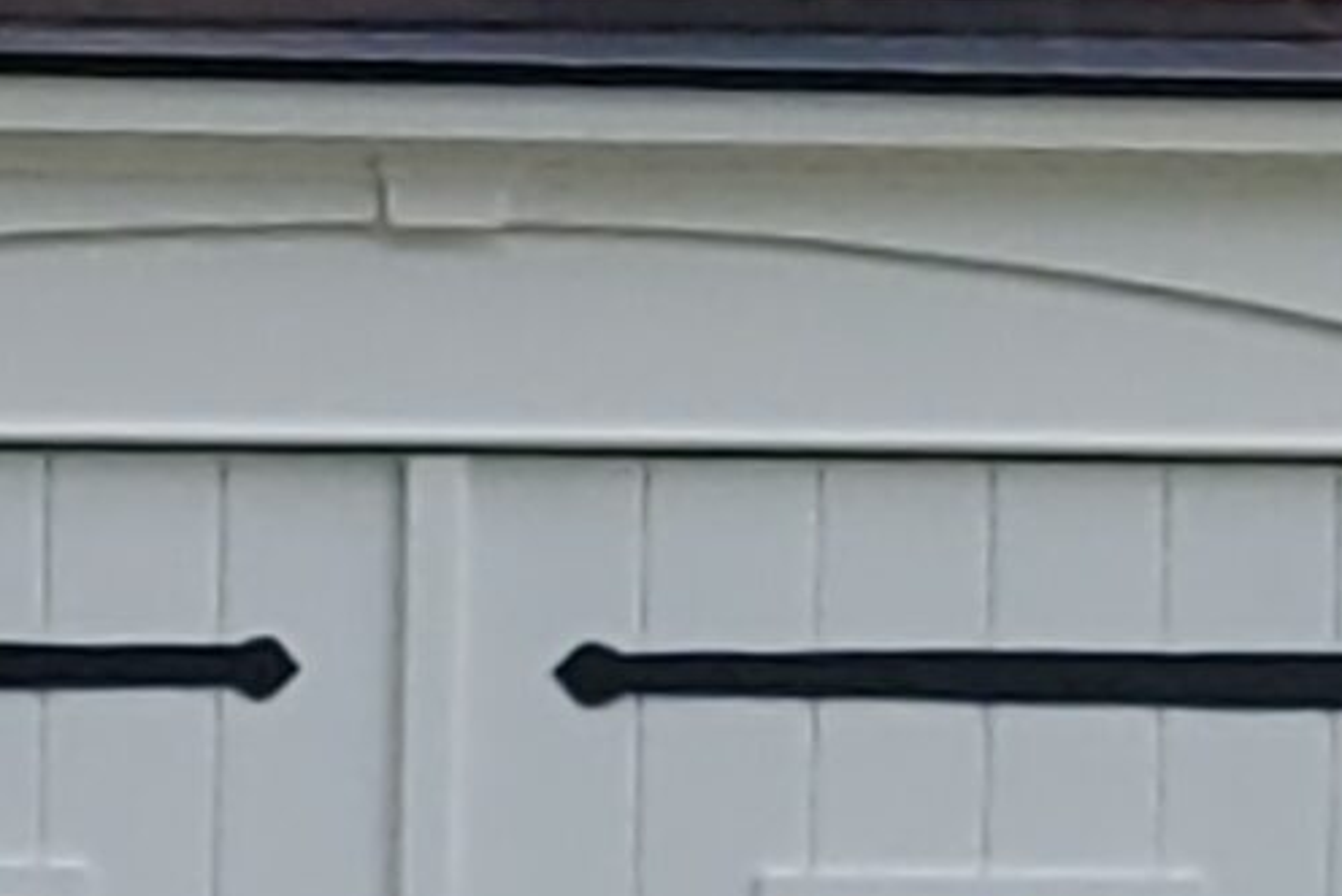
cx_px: -912
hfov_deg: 7.2
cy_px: 1196
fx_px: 10403
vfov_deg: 4.9
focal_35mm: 279
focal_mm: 6
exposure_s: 1/272
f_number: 2.09
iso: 50
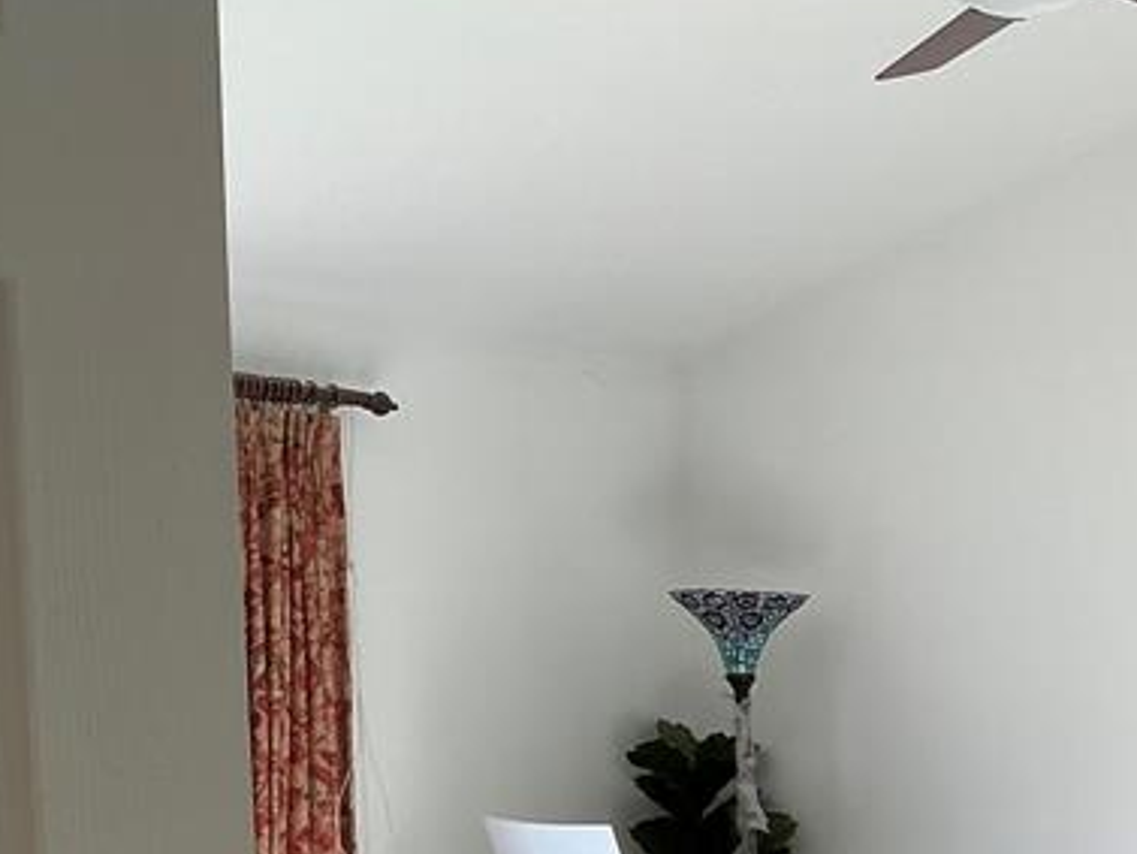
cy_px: 978
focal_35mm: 76
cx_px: 1427
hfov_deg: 23.1
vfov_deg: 18.5
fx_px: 2497
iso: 32
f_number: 1.8
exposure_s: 1/100
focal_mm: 3
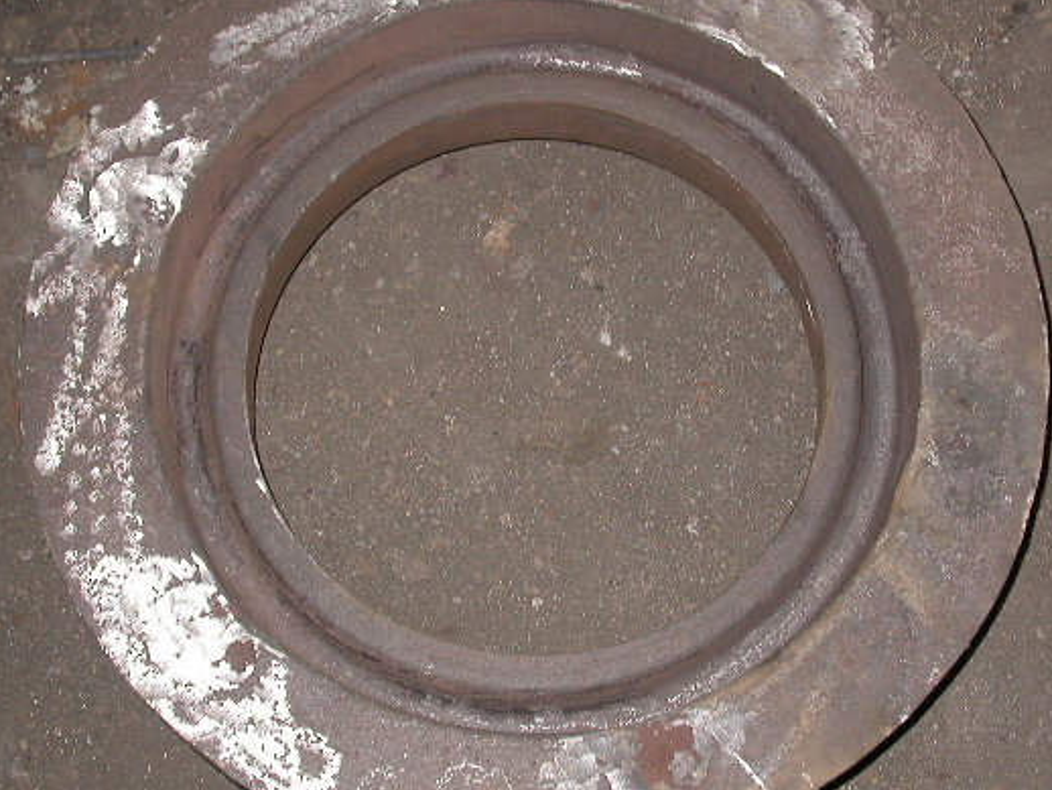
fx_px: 2402
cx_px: 599
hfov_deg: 24.7
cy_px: 386
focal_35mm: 79
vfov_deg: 18.7
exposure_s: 1/60.3
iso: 100
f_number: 3.2
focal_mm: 13.3
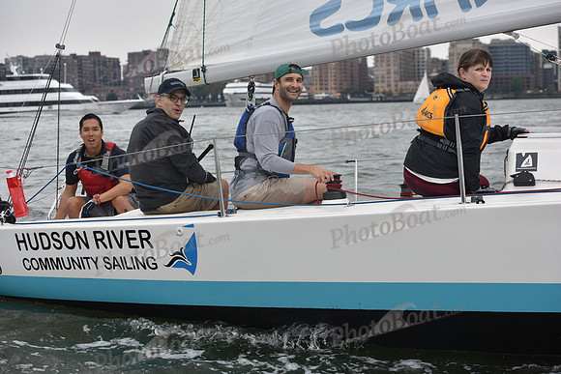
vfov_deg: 19.5
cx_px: 280
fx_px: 1091
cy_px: 187
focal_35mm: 70
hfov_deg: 28.8
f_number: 5.6
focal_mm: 70
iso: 400
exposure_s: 1/800
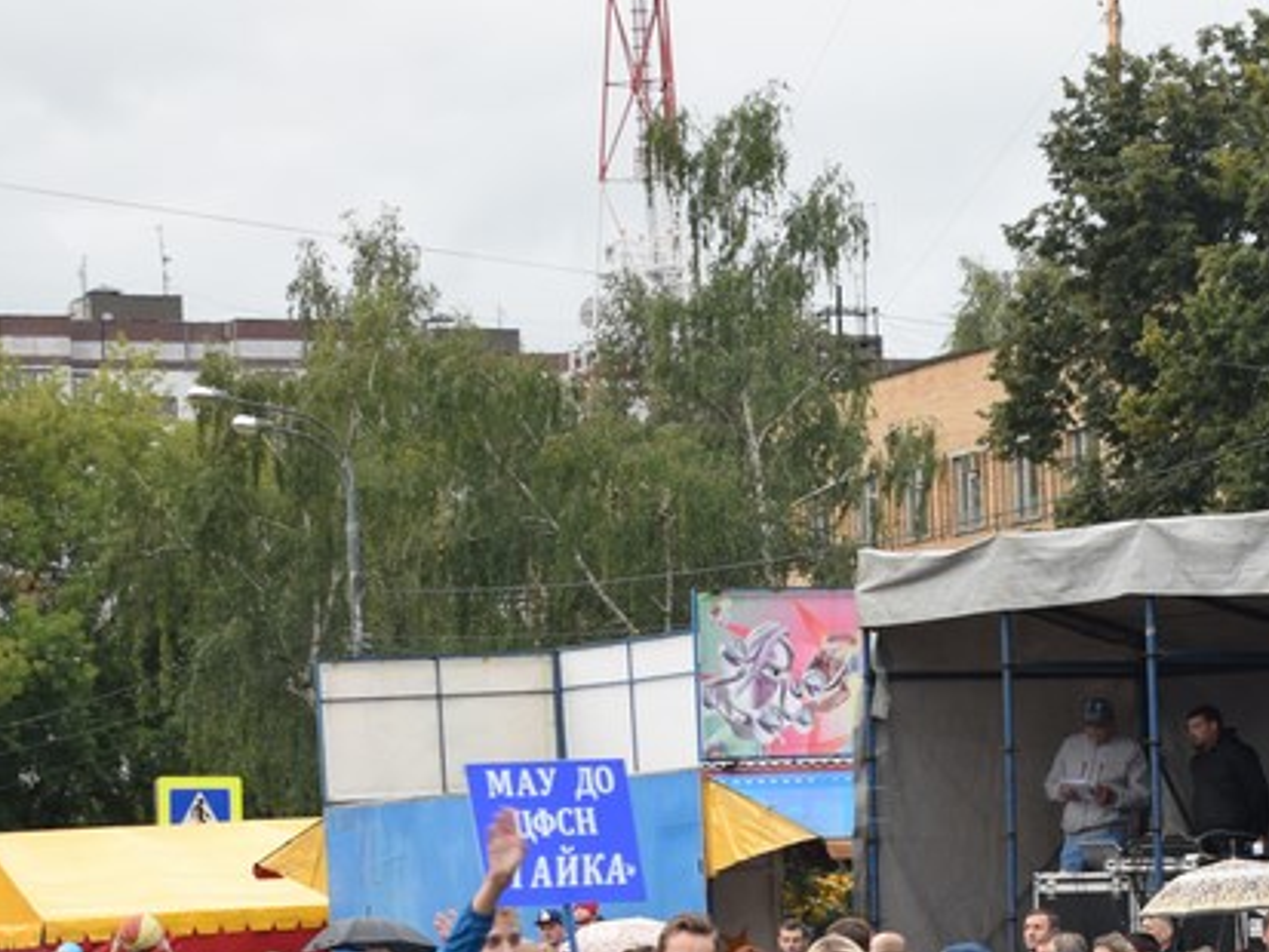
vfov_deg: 11.7
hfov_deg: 15.7
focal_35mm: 125
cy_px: 947
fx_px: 4591
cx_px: 827
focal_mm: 35
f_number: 4.8
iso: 400
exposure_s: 1/100
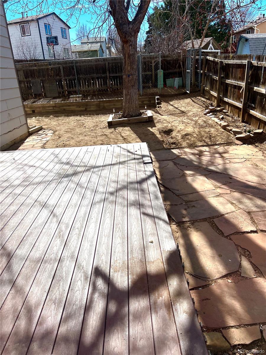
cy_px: 178
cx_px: 133
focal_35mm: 26
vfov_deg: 67.3
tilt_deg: -20.1
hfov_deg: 53.1
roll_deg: +3.9
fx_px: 266
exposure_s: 1/5076
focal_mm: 5.7
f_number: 1.5
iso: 50
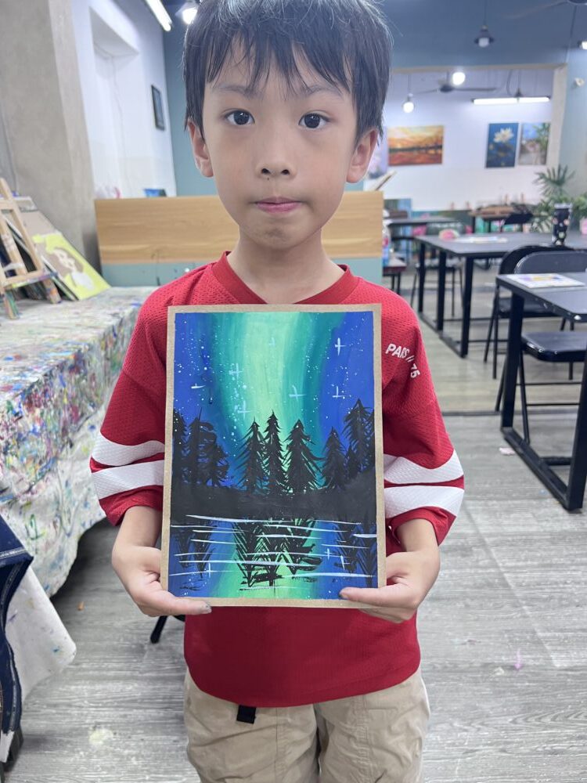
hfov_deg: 53.1
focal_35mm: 26
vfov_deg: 67.3
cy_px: 392
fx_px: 588
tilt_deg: -18.2
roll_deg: +1.5
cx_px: 294
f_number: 1.5
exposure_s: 1/50
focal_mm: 5.7
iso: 100
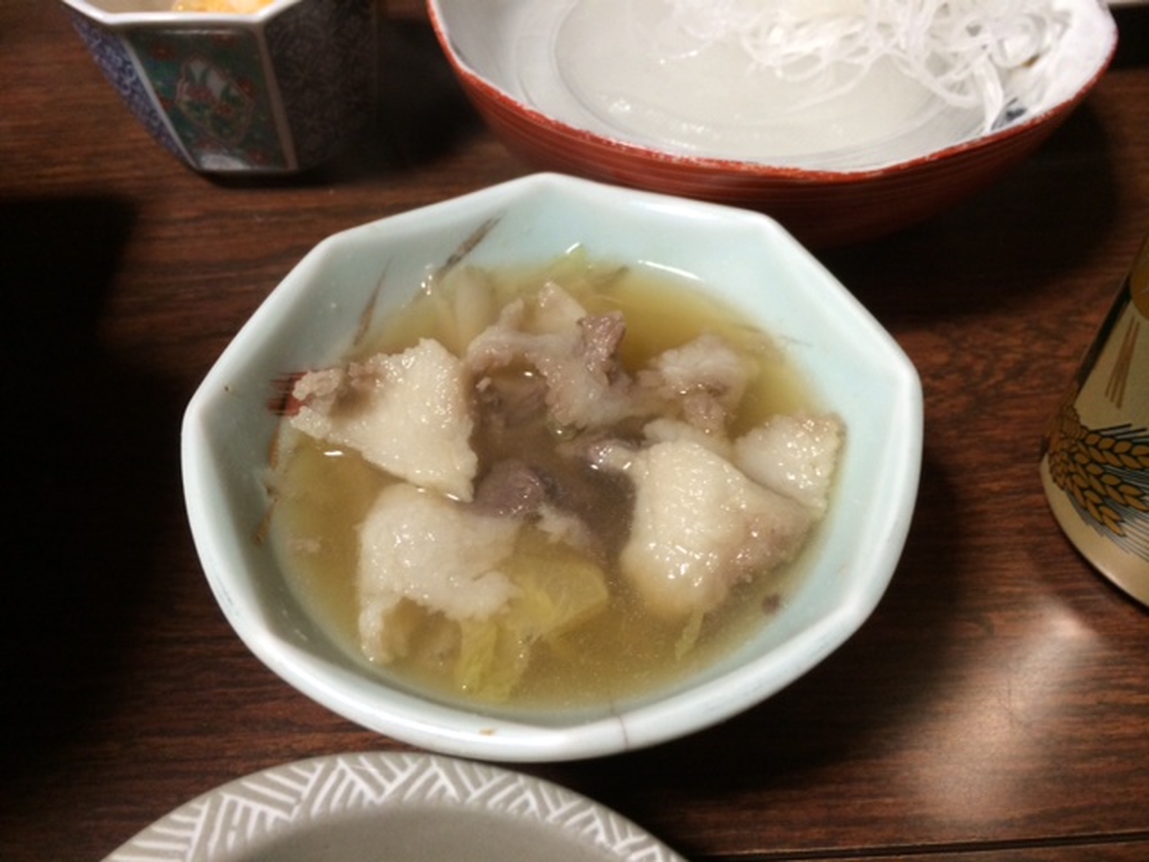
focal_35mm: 30
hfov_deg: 60.0
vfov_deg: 46.8
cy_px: 431
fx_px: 996
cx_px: 574
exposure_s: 1/30
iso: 200
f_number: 2.2
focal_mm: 4.12
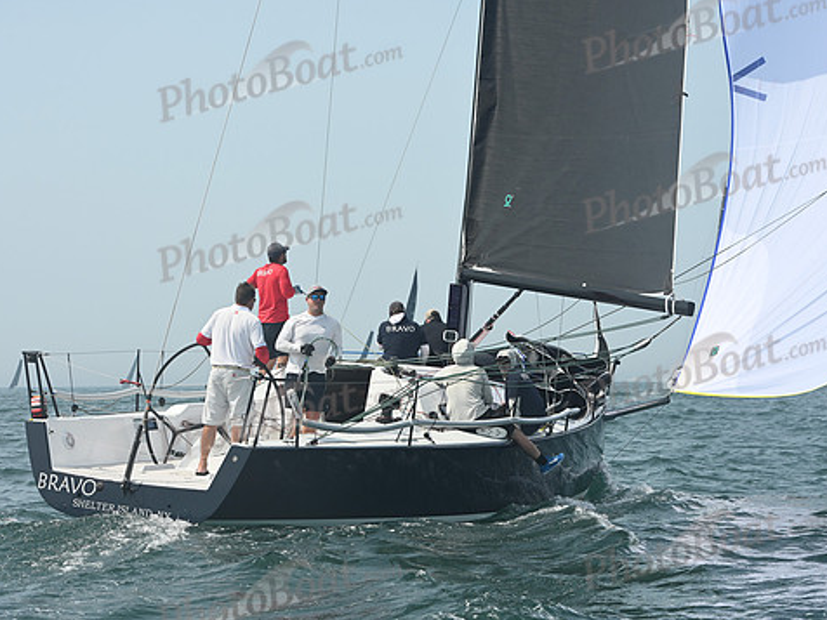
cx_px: 493
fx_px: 2294
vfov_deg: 15.4
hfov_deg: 20.4
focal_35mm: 96
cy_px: 303
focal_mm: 82
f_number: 8
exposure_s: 1/1250
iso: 320
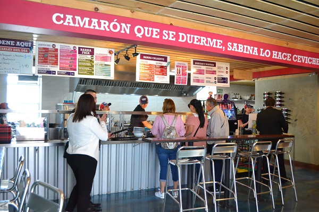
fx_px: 292
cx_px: 160
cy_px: 106
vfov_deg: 40.0
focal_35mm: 33
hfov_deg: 57.2
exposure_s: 1/100
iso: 3200
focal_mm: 22
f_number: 3.8
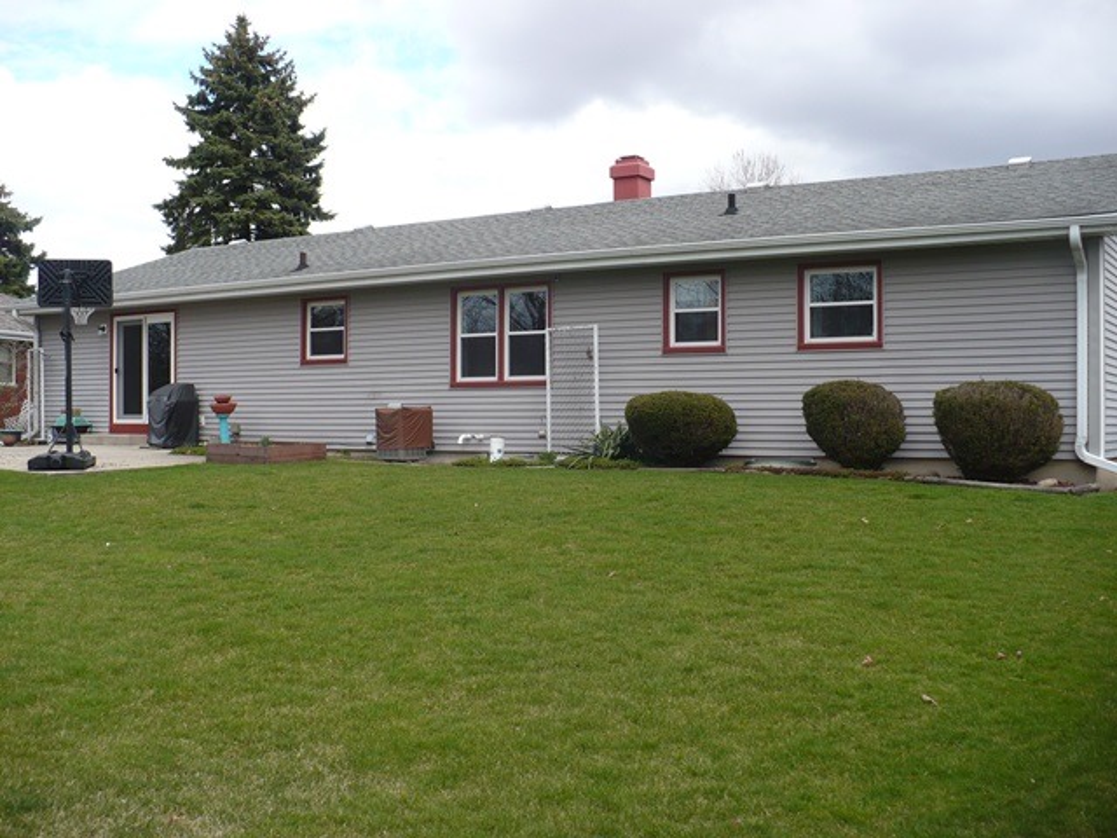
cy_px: 419
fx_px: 1194
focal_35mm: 37
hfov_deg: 50.1
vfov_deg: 38.7
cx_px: 558
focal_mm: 6.1
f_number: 2.8
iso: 100
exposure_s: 1/640
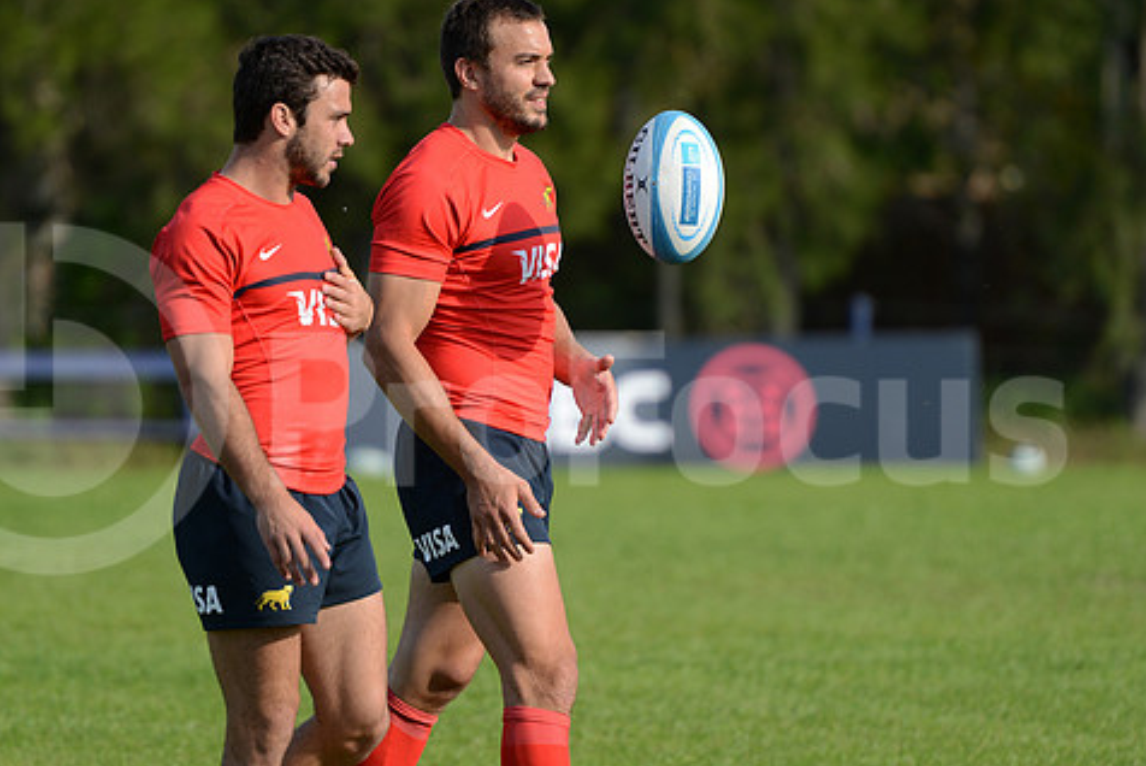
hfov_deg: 6.3
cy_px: 403
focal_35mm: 329
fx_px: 10479
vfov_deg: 4.2
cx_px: 465
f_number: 4
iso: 400
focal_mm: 270
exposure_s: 1/1000
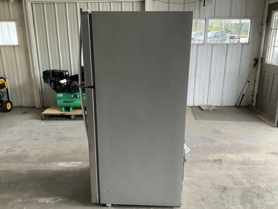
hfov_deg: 61.7
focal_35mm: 29
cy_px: 104
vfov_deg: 48.2
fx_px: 233
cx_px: 139
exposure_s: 1/122
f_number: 1.8
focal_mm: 3
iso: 40
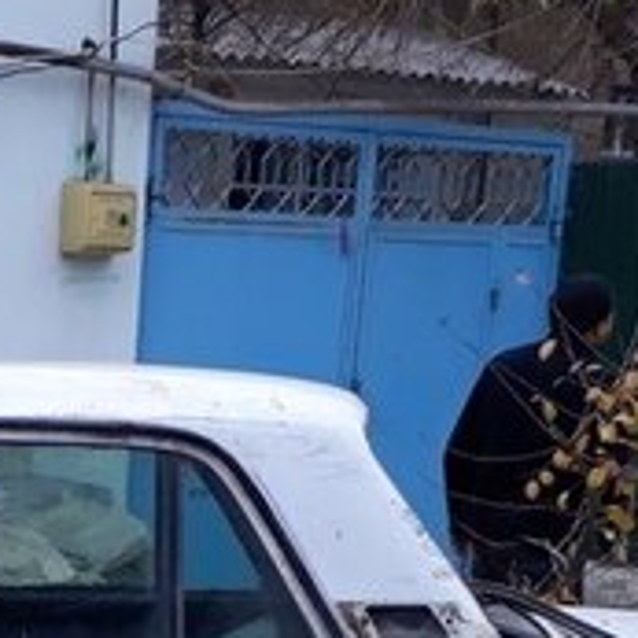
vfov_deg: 17.8
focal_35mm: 91
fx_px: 1898
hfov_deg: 18.1
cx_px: -136
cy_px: 843
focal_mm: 3.6
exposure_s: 1/540
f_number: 1.9
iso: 40
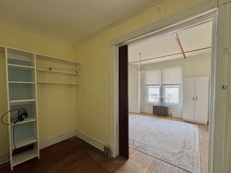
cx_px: 115
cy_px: 93
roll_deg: +0.4
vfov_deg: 81.6
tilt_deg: -3.0
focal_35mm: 15
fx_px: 100
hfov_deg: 98.2
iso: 320
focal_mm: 2.22
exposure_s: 1/99
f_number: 2.2
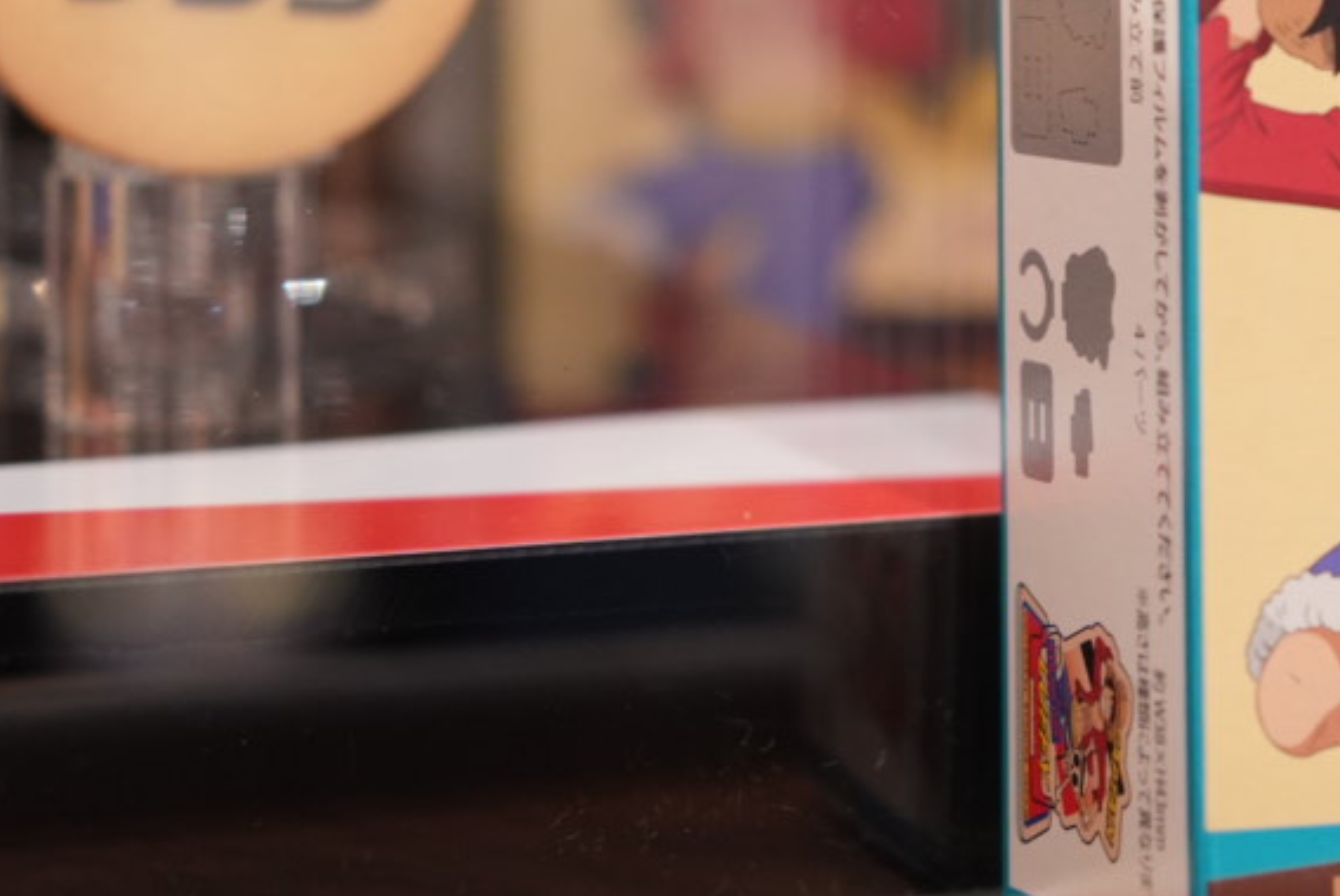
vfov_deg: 9.4
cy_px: -205
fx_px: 5403
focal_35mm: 145
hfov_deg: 13.8
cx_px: 1470
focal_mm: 51
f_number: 3.5
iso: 1600
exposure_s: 1/60
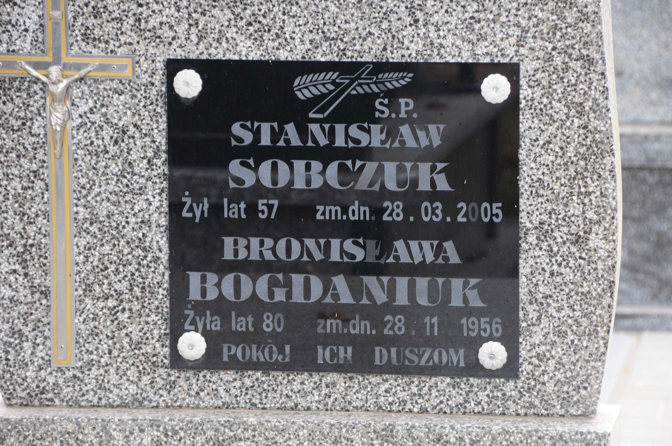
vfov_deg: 6.1
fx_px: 4195
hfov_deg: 9.2
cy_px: 223
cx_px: 336
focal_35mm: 225
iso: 500
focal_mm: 150
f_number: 7.1
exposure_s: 1/100
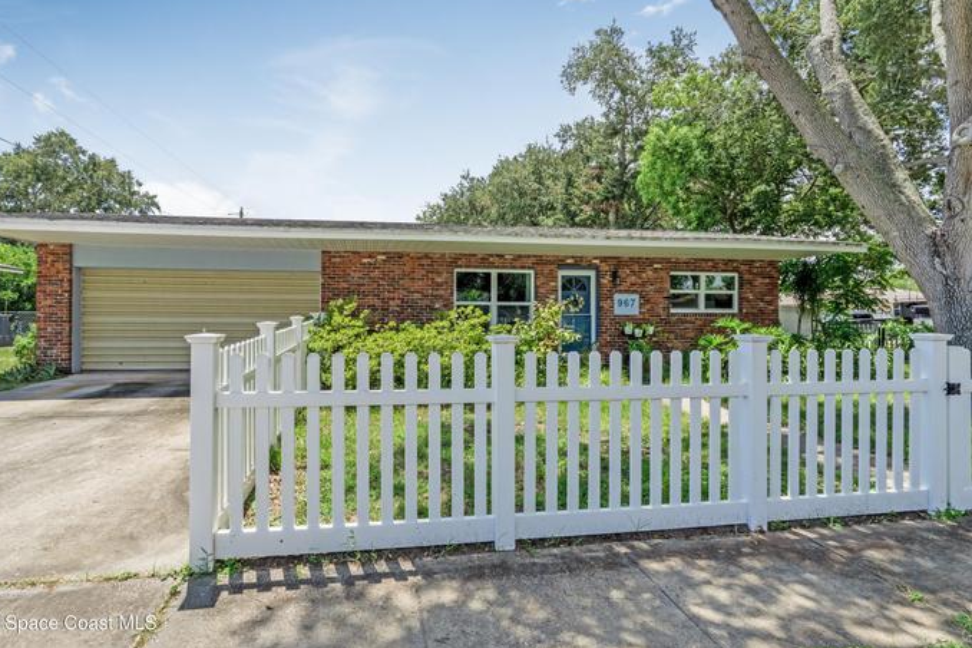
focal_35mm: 18
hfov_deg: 91.4
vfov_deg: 68.8
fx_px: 473
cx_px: 457
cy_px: 310
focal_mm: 11
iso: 250
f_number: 9
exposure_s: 1/4000
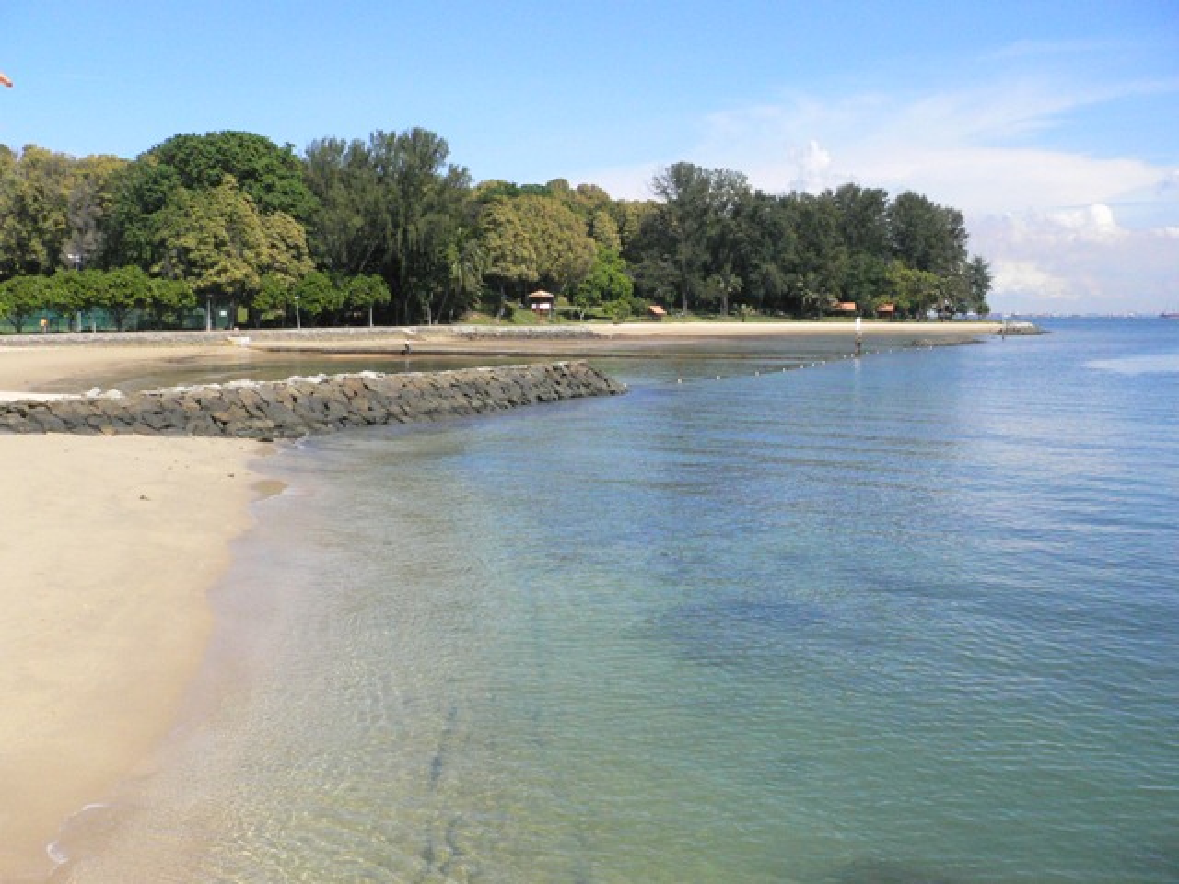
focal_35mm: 35
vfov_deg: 40.7
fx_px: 1192
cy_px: 442
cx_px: 590
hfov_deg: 52.6
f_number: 5.6
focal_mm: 5.8
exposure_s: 1/1300
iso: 400
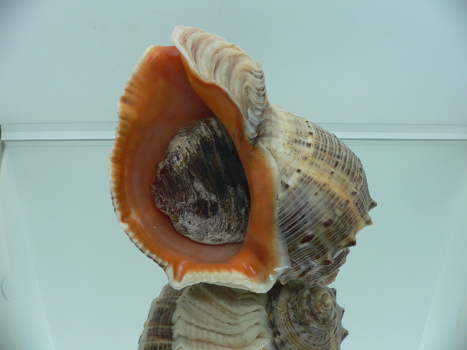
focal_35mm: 35
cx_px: 234
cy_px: 175
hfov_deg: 52.6
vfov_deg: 40.7
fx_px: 472
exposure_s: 1/60
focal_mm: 4.6
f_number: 2.8
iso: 100
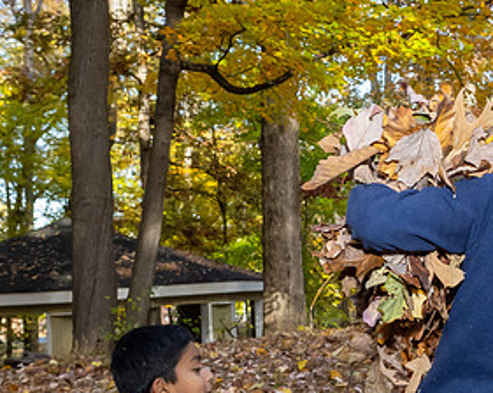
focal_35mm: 79
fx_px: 1151
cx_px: 455
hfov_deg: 23.5
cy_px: 222
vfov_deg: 19.4
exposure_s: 1/250
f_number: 7.1
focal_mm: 17
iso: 1000
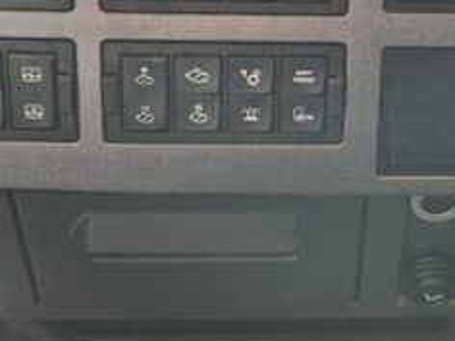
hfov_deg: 25.4
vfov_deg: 18.2
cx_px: 386
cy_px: -110
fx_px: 986
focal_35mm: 75
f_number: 1.8
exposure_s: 1/100
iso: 200
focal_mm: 5.4
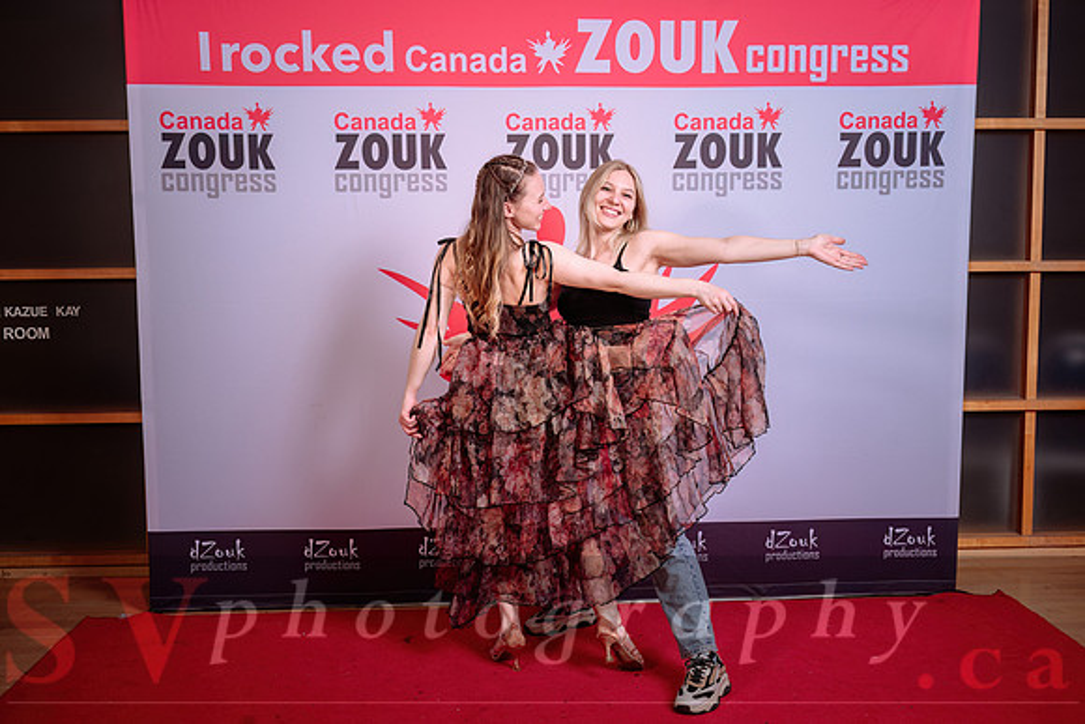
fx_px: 1117
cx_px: 542
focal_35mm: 37
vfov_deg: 35.9
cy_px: 362
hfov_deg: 51.8
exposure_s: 1/200
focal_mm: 36
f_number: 5.6
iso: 100
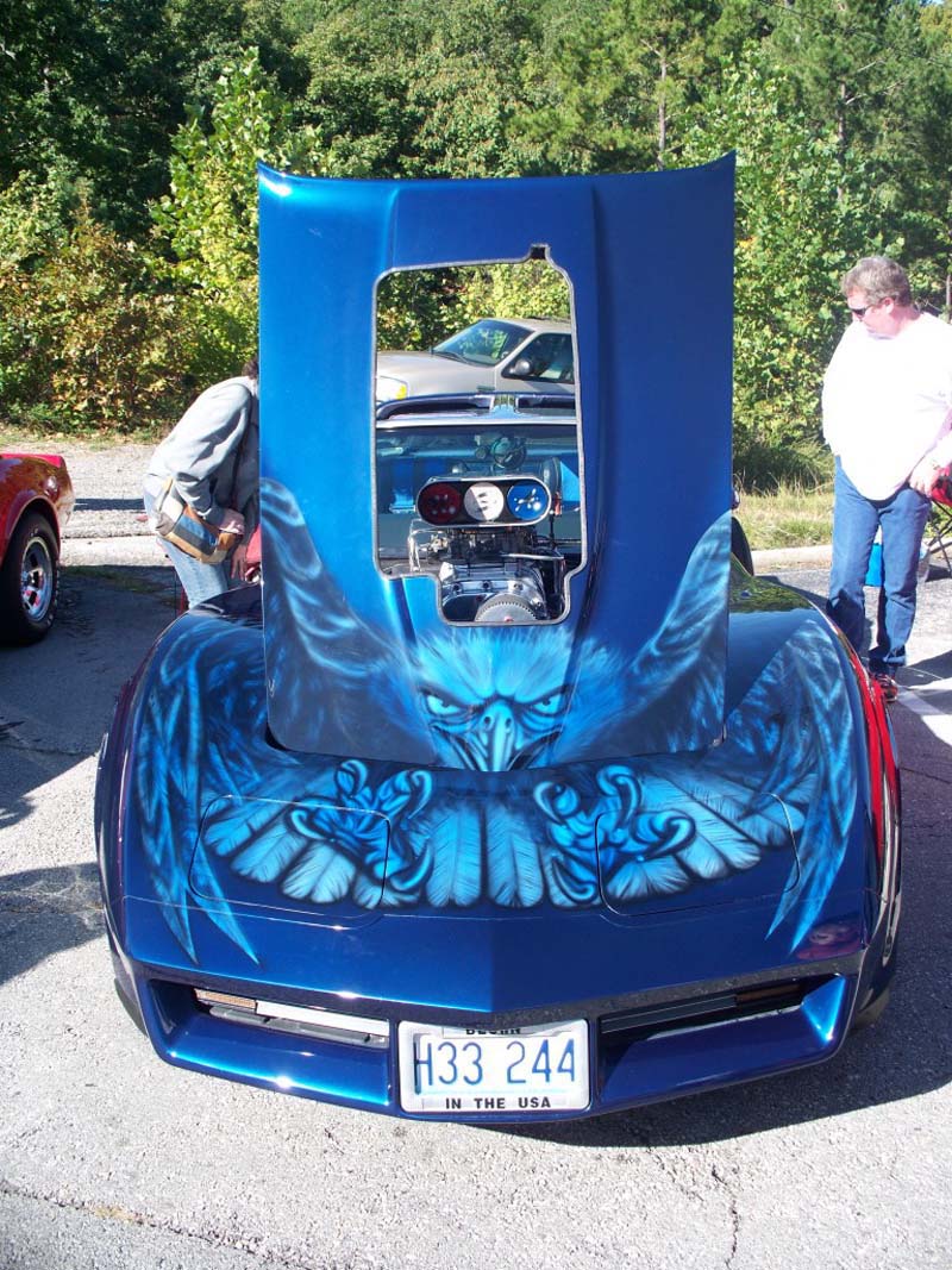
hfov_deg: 39.6
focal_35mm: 36
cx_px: 476
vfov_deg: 51.4
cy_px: 635
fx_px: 1320
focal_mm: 7.54
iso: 64
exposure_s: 1/320
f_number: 2.8
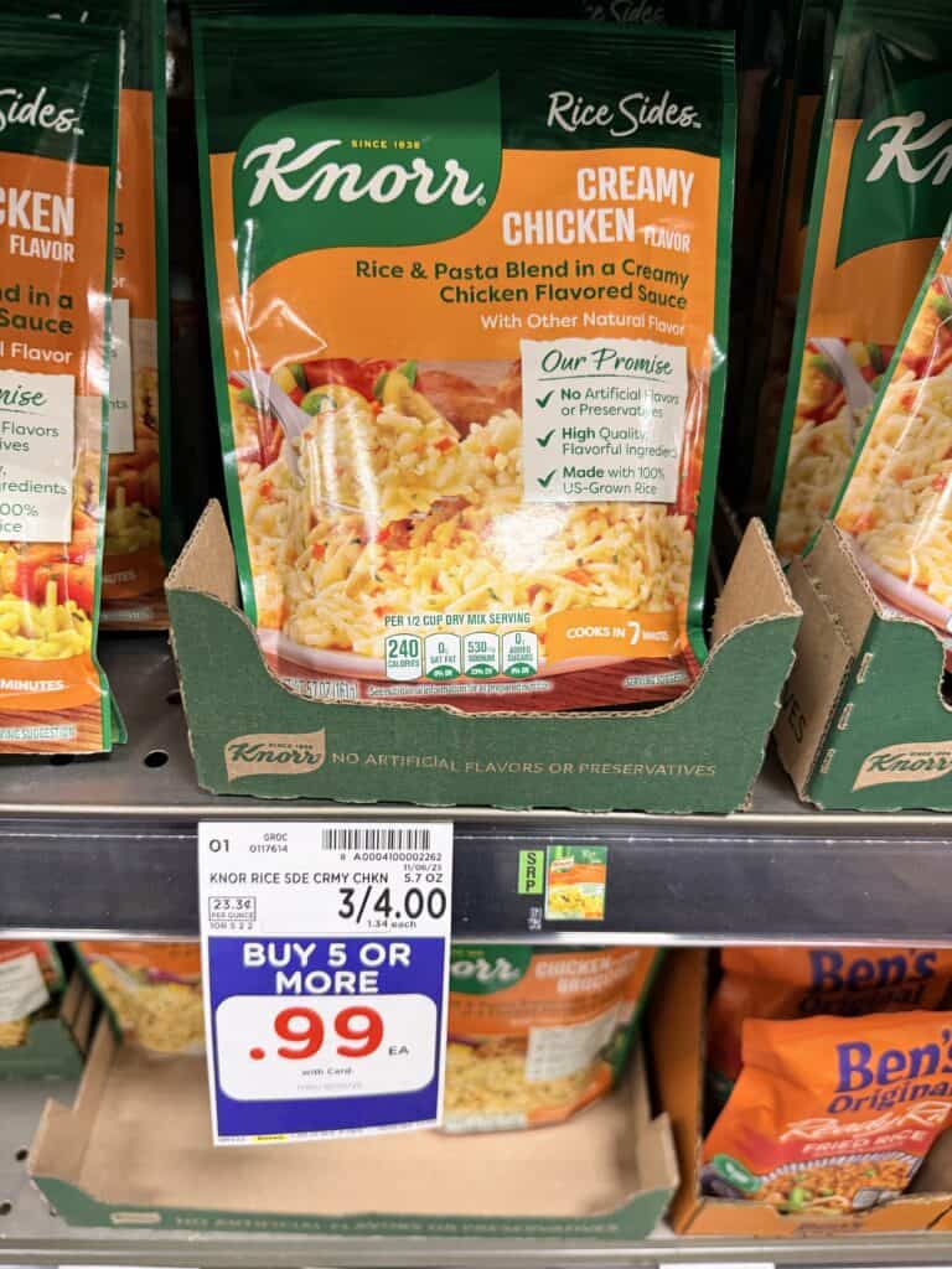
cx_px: 476
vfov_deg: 71.6
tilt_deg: -40.1
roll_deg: -2.8
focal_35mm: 24
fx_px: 880
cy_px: 634
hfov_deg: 56.8
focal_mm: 6.76
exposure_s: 1/60
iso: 250
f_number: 1.78
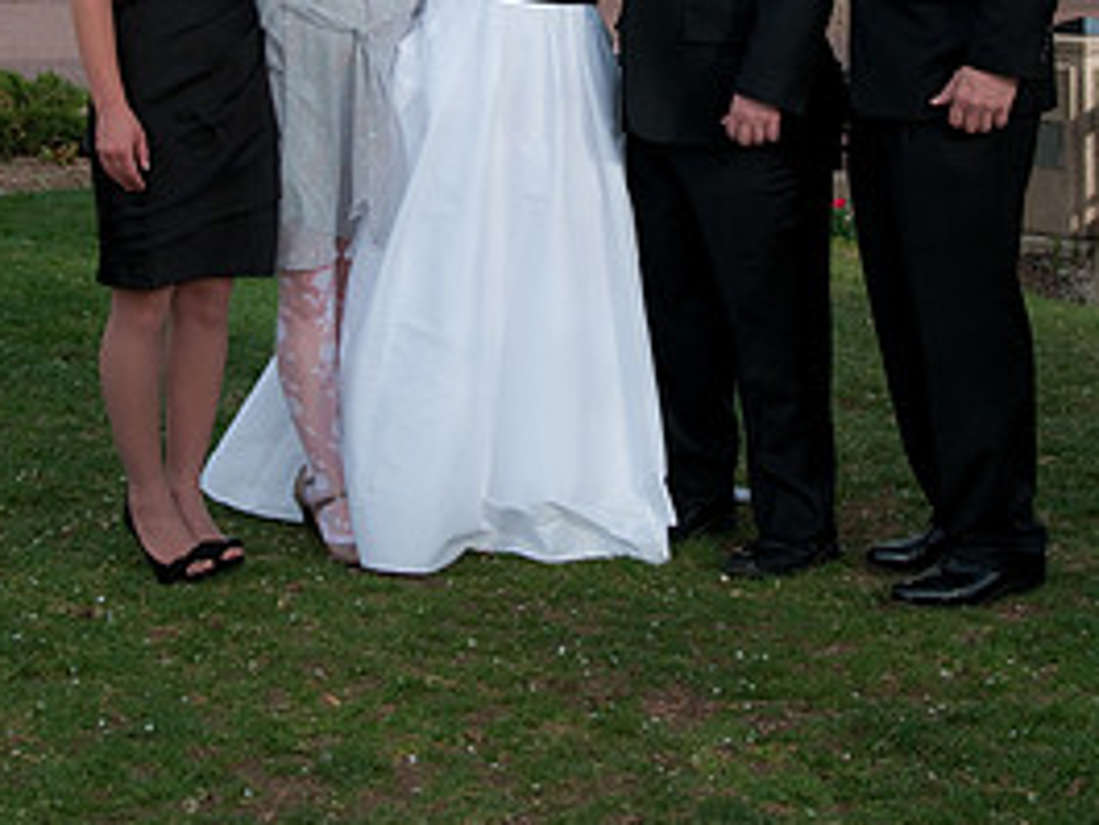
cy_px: 37
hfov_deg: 22.2
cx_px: 566
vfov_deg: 16.5
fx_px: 2795
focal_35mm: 88
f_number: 10
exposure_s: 1/200
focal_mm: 36
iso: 320
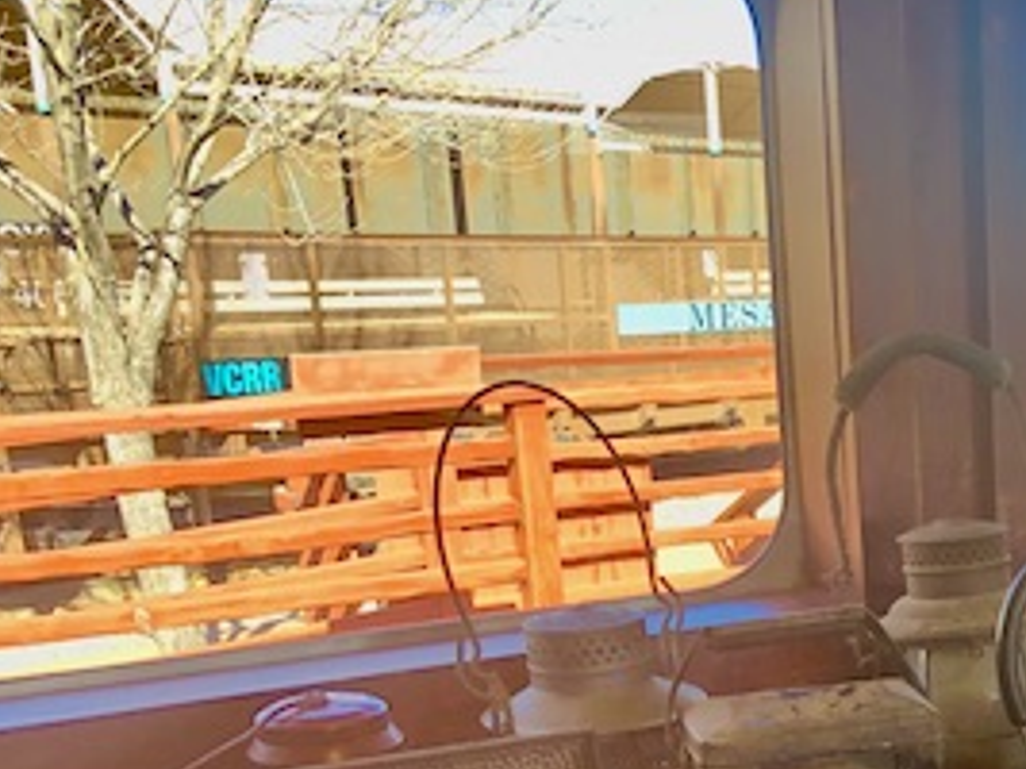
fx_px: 1866
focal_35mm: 63
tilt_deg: -17.0
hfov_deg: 27.9
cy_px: 815
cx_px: 1145
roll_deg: +1.5
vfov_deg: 22.2
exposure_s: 1/120
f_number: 1.8
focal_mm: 4
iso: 40
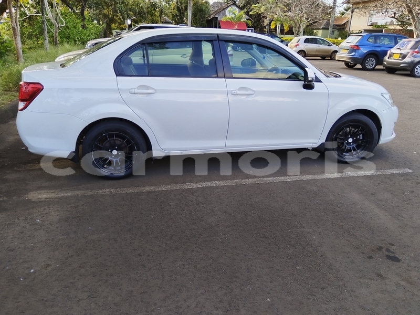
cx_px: 210
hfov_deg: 67.3
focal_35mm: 26
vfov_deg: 53.1
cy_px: 158
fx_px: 315
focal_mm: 4.95
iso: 116
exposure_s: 1/100
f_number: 1.9
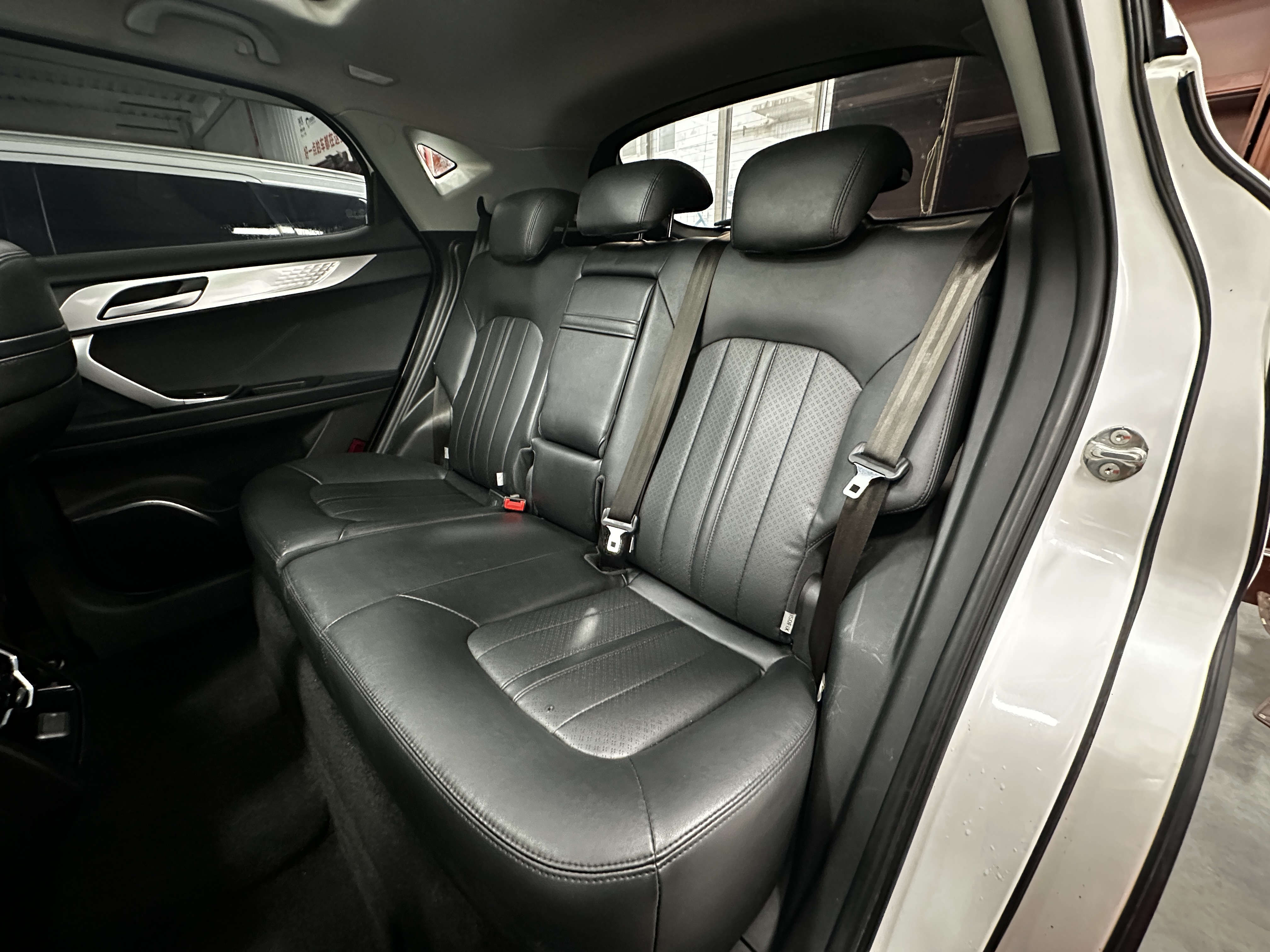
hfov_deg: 102.1
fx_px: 514
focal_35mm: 14
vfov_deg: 85.7
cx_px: 635
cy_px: 476
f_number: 2.2
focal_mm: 2.22
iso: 1000
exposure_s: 1/34
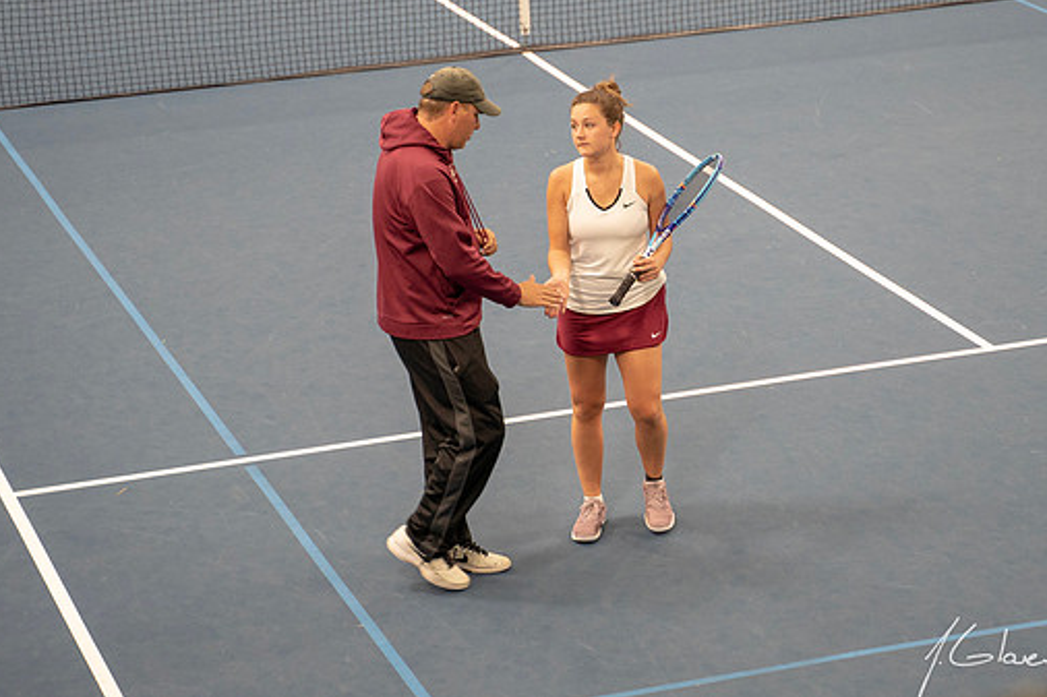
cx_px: 616
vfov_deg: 11.7
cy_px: 200
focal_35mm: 117
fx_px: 3401
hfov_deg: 17.5
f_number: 2.8
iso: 1600
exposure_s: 1/250
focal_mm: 75
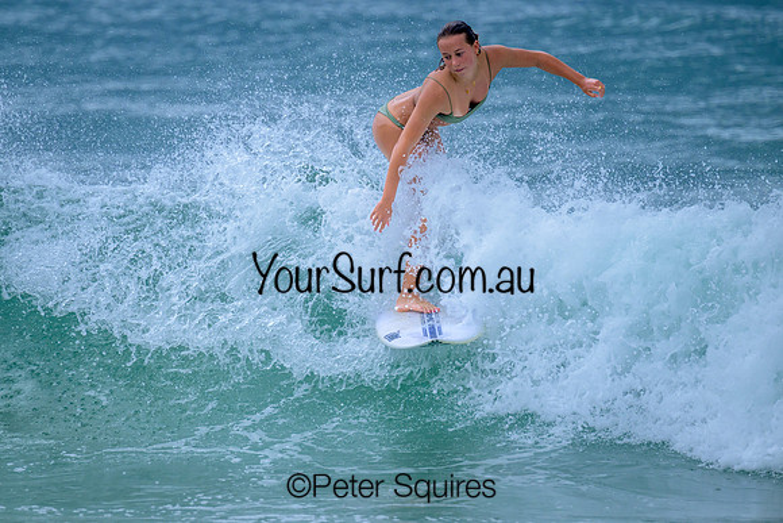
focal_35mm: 622
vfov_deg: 2.2
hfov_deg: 3.3
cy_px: 233
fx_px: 13526
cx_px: 357
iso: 1400
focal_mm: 560
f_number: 8
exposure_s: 1/2000
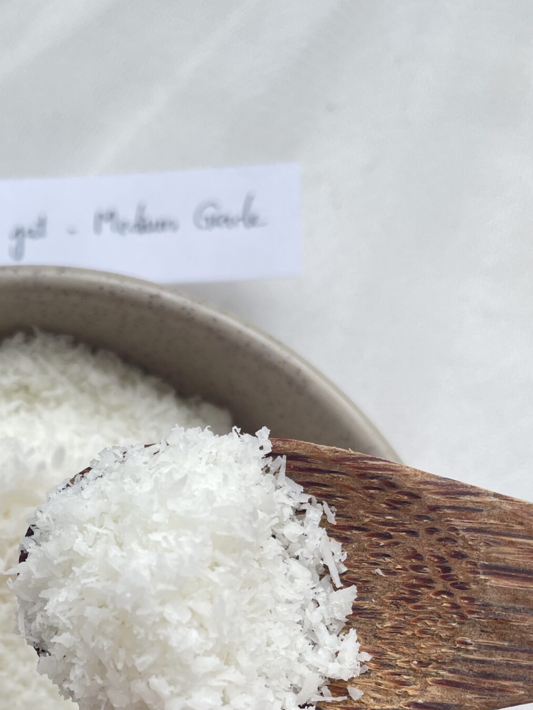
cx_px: 60
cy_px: 522
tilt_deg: -77.1
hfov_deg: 28.6
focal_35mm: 49
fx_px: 1006
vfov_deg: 38.0
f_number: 1.6
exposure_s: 1/306
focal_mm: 4.2
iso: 32
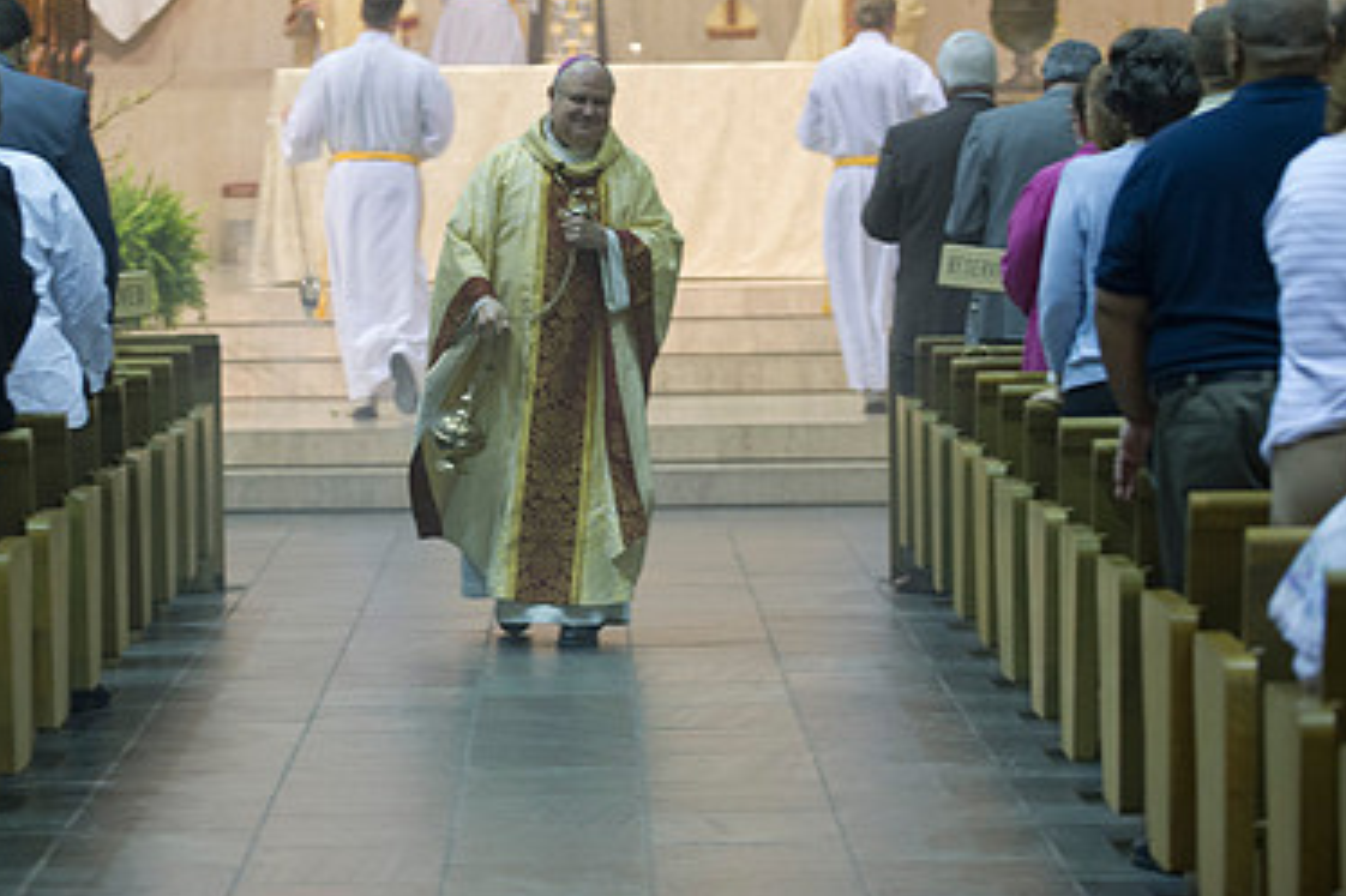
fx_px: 5905
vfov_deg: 8.7
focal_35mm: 158
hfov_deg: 13.0
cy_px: 252
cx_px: 475
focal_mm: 102
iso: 1600
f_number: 2.8
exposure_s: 1/50
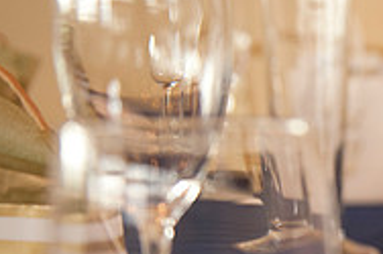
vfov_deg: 12.1
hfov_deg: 17.2
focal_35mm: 111
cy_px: 270
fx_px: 1180
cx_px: 517
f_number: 2.8
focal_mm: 36
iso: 1000
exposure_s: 1/125
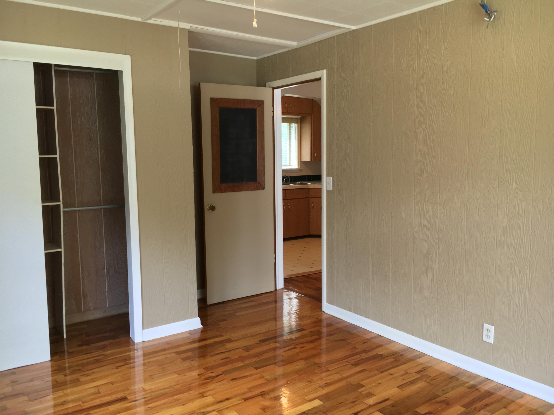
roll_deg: +0.3
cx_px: 277
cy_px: 208
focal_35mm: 29
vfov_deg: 48.2
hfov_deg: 61.7
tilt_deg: -6.9
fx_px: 464
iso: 64
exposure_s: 1/30
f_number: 2.2
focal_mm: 4.15
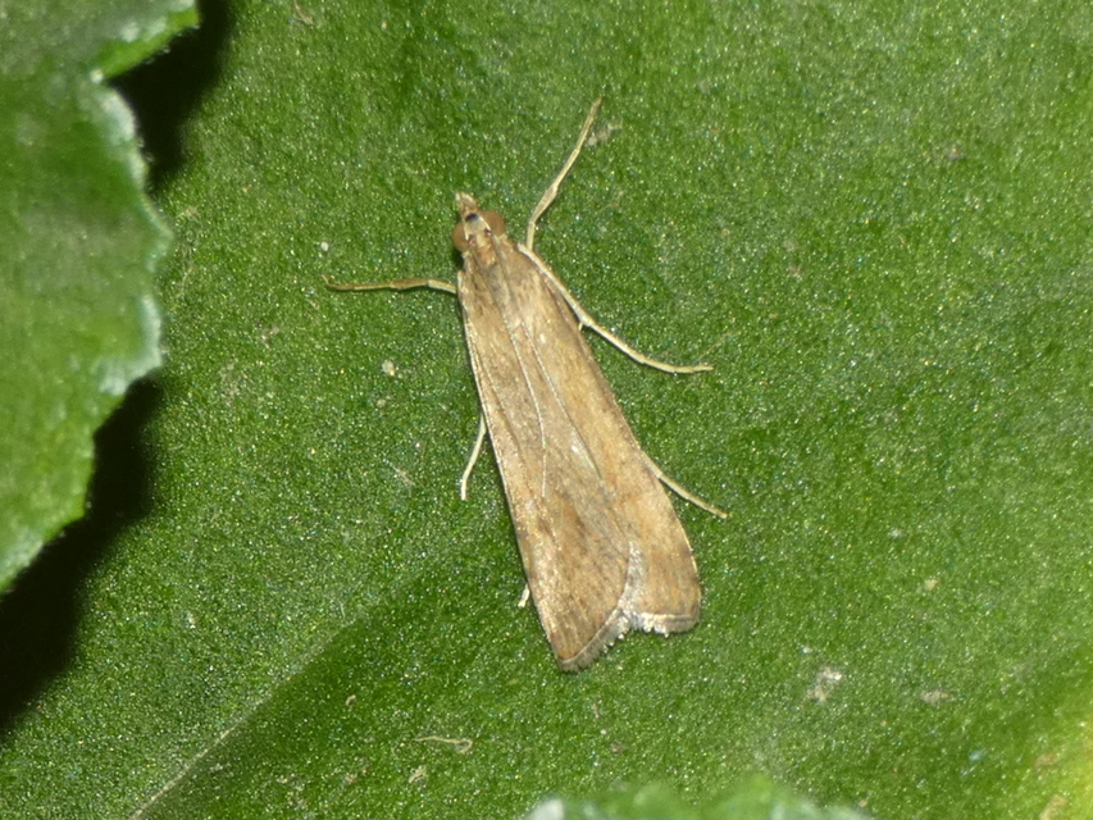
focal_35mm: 147
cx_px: 546
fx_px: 4642
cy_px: 410
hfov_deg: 13.4
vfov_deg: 10.1
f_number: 5.4
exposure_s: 1/60
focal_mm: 26.3
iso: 80
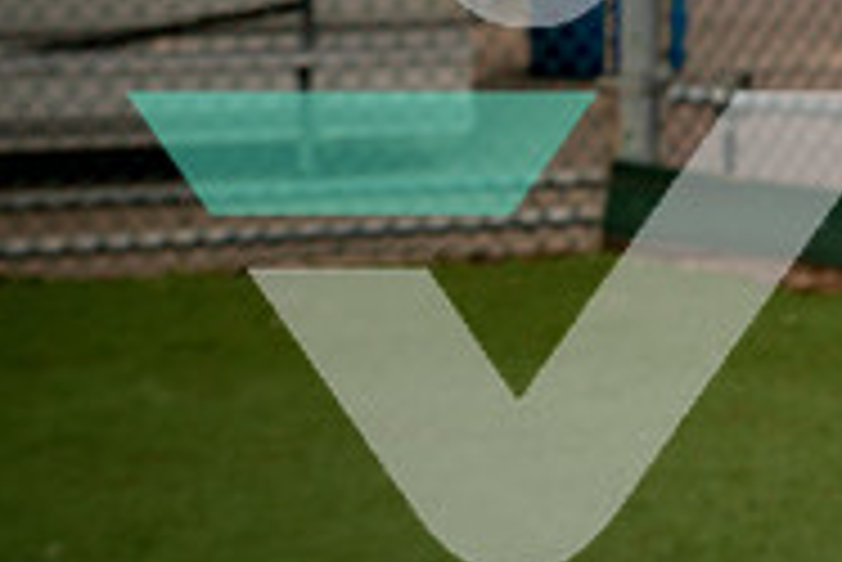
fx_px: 3628
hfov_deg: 12.5
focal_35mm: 155
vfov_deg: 8.7
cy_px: -214
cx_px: 1288
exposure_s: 1/250
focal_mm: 50
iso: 100
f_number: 8
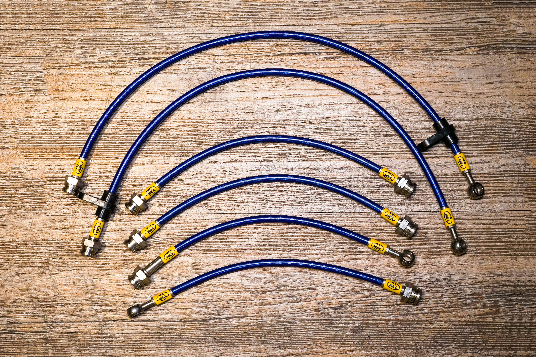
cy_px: 178
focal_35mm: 57
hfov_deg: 35.1
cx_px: 268
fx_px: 849
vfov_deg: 23.8
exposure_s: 1/100
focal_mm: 57
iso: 1000
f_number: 7.1
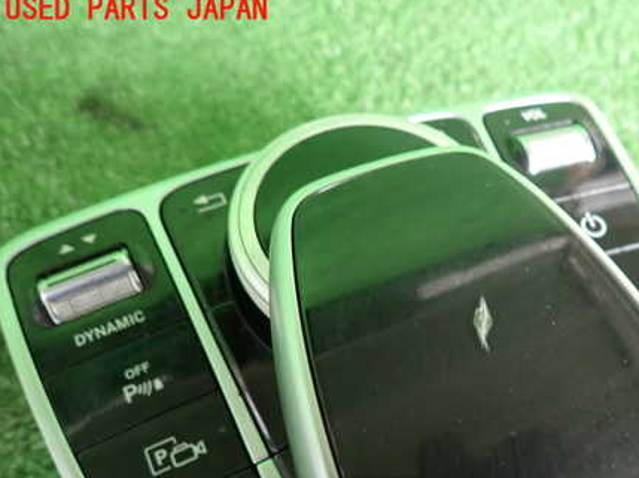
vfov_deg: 40.1
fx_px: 646
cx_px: 444
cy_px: 326
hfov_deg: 51.3
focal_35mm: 35
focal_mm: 4.5
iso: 250
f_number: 2
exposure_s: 1/30
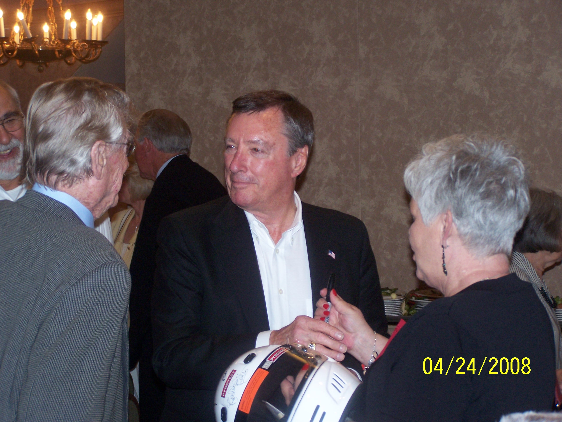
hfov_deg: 23.8
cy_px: 211
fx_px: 1331
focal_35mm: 82
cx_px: 281
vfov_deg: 18.0
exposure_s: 1/90
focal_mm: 13.7
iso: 140
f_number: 3.2
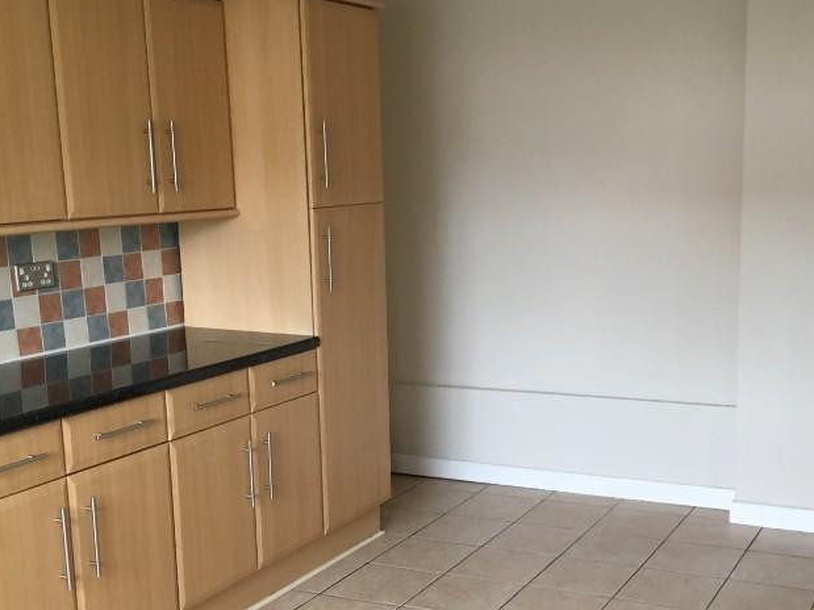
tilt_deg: -11.0
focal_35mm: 48
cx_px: 533
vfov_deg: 30.1
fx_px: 1129
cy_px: 380
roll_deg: +0.6
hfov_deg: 39.3
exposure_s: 1/33
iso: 125
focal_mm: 4.15
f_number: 2.2
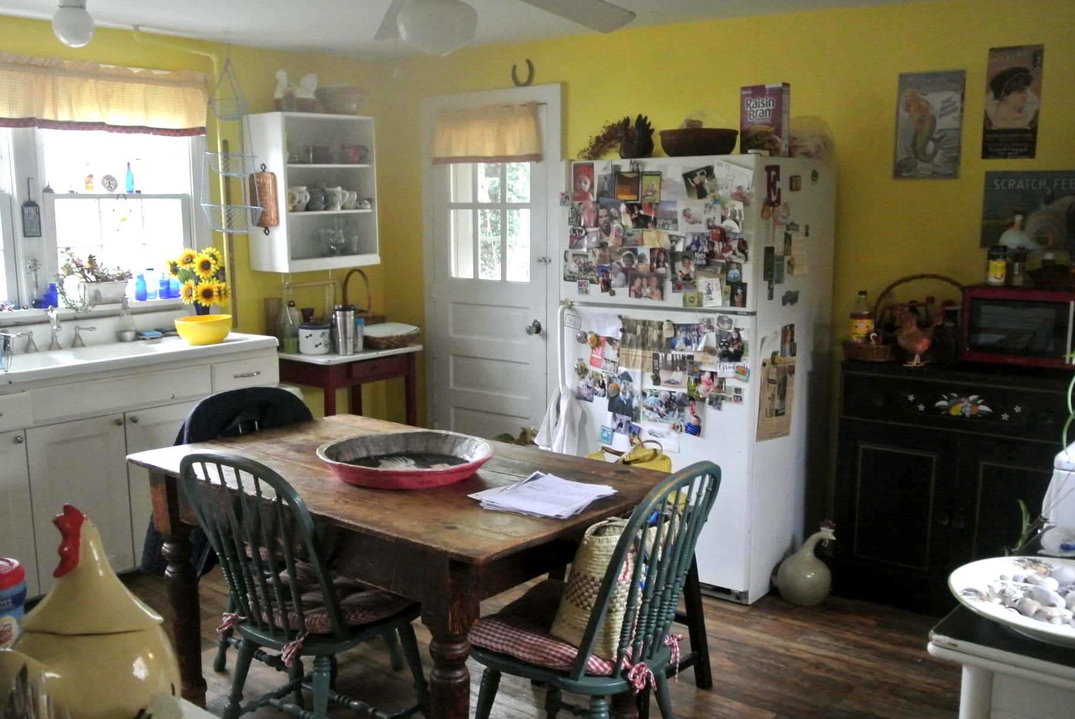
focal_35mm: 34
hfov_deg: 55.7
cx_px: 522
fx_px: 1016
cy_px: 401
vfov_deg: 38.9
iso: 800
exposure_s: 1/50
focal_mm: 11.4
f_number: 3.5
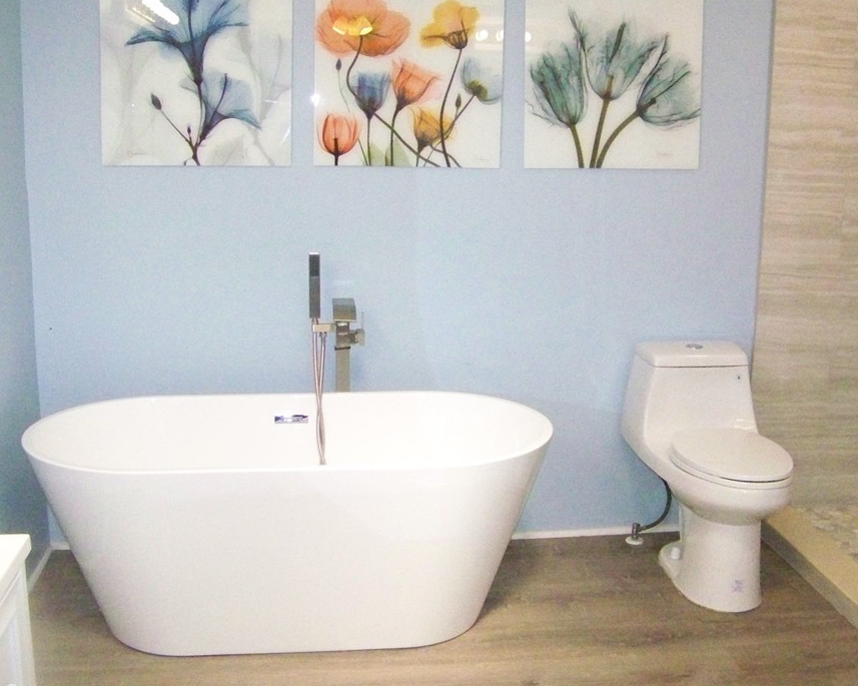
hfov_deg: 43.8
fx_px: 1066
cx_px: 437
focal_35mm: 42
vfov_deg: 35.6
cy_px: 324
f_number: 2.8
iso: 1250
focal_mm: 5.85
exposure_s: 1/500
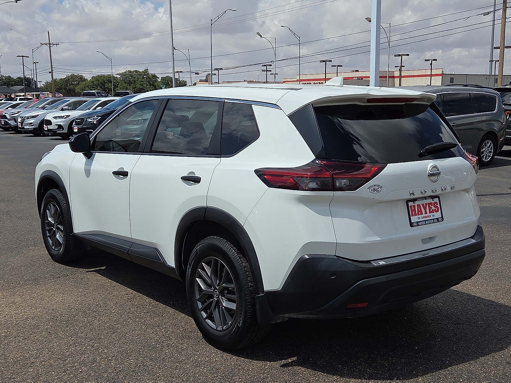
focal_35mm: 42
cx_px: 256
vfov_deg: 34.3
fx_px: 620
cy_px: 192
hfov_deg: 44.8
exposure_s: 1/10000
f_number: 1.8
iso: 69
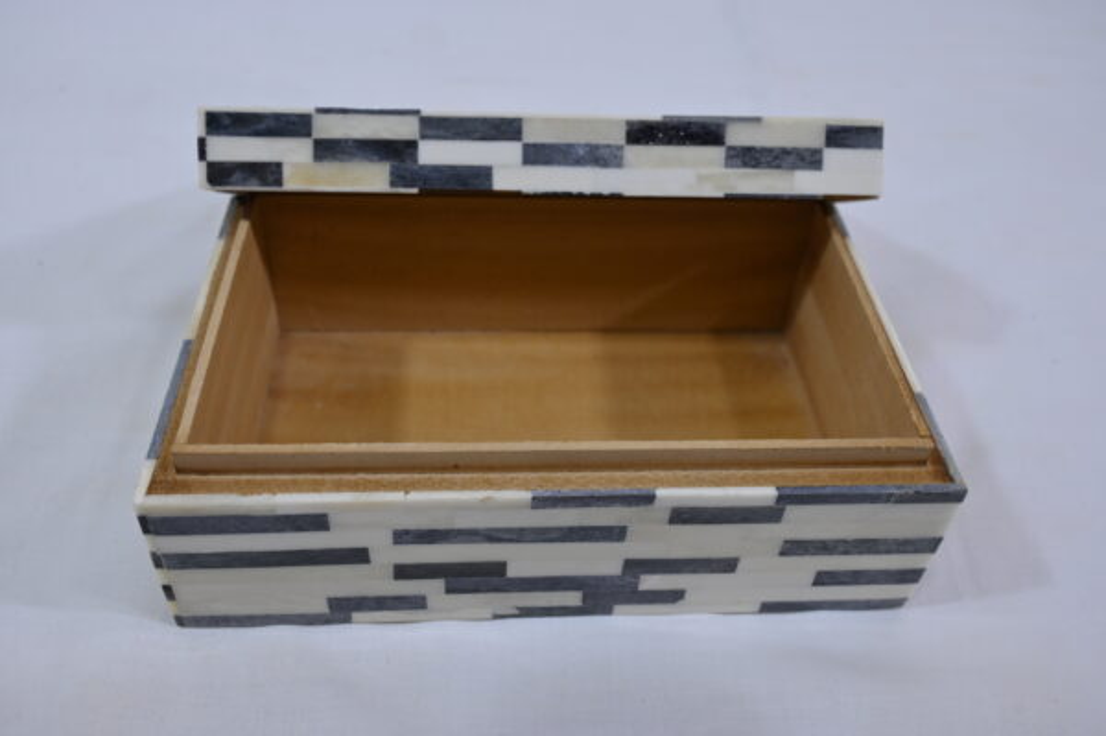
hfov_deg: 58.0
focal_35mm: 32
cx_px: 553
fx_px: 998
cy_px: 368
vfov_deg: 40.5
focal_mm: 32.5
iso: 500
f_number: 7.1
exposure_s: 1/125
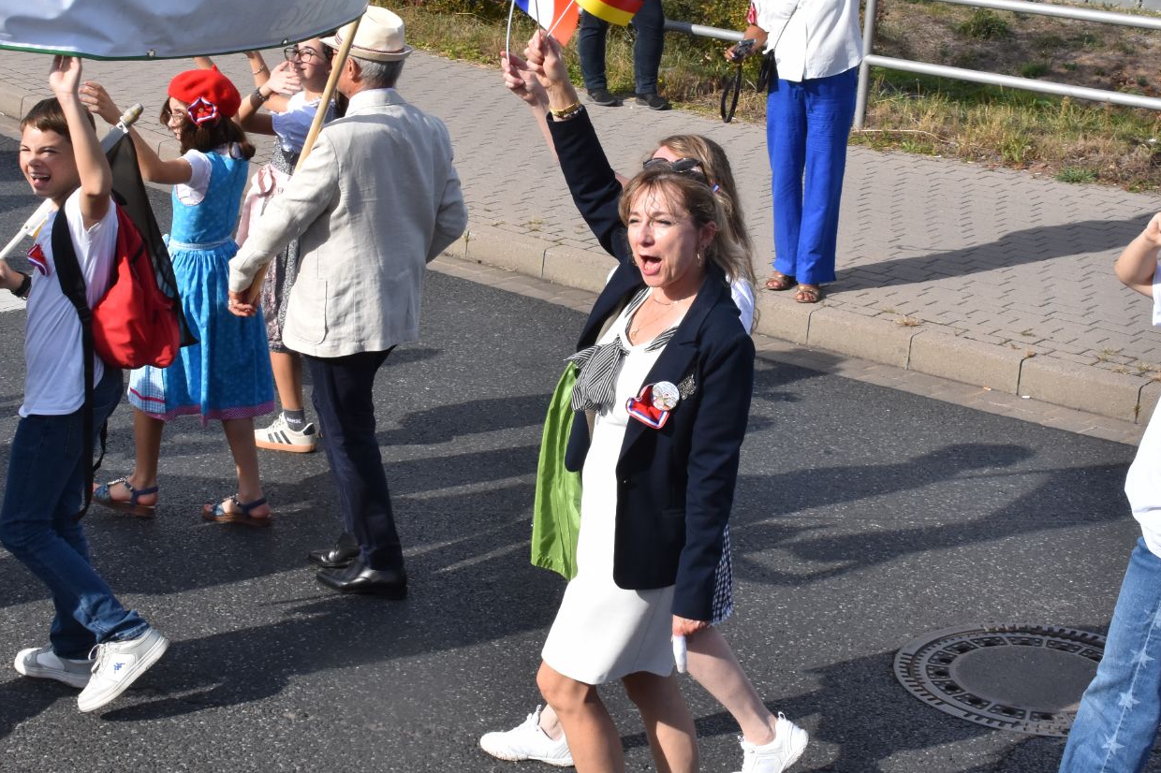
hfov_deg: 26.4
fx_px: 2477
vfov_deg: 17.7
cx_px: 580
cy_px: 216
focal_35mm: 77
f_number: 13
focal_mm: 31
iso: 640
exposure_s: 1/640
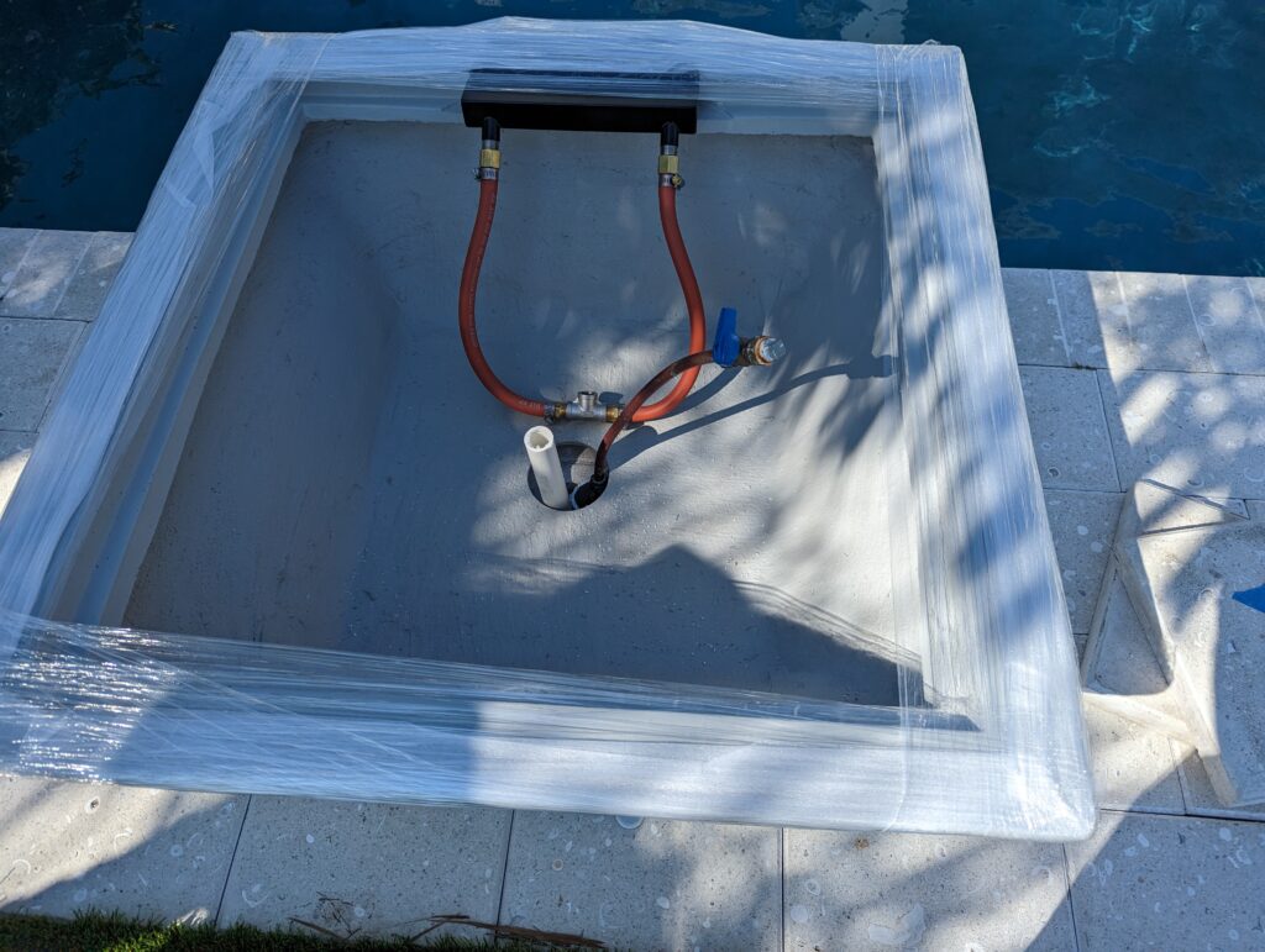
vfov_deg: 56.9
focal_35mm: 24
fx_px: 878
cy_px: 476
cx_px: 632
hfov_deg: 71.5
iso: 51
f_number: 1.85
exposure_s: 1/2632
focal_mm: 6.81
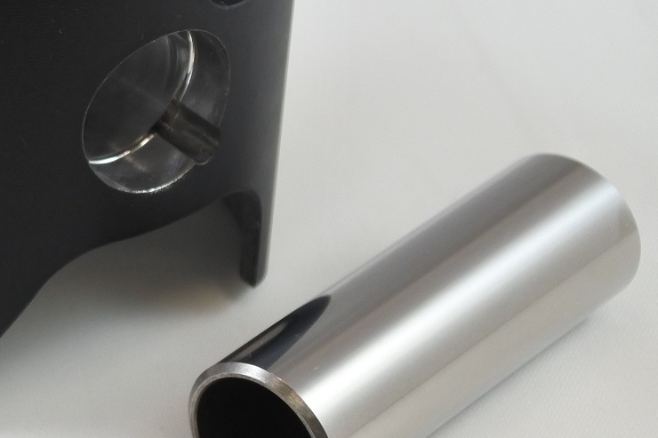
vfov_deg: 9.9
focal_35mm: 139
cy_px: 141
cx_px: -246
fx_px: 2540
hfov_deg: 14.1
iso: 400
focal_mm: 18
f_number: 4.5
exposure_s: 1/125
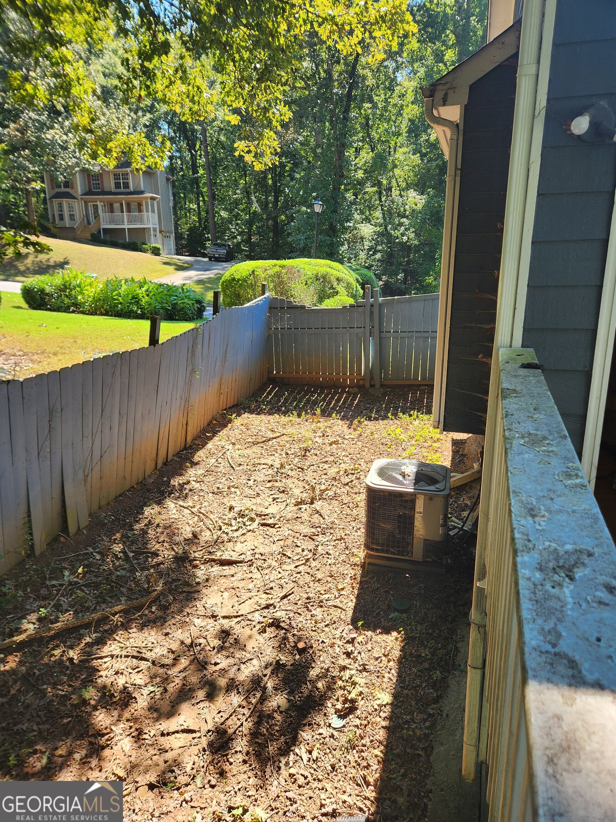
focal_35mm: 23
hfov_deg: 58.9
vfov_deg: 73.9
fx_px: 546
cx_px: 308
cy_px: 411
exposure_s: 1/270
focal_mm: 5.4
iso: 20
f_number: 1.8
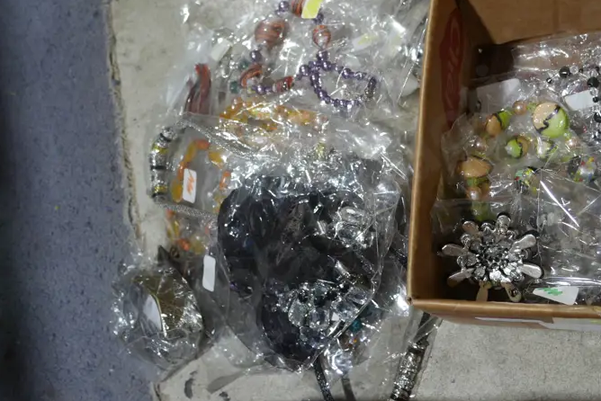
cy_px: 155
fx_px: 852
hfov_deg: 38.2
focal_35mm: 51
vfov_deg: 26.4
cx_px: 421
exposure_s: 1/60
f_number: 3.6
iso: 250
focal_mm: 16
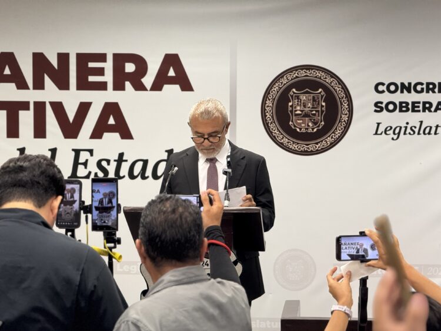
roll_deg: +0.1
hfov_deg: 16.4
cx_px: 220
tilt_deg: -3.7
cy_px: 166
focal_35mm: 120
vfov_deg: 12.4
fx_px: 1529
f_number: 2.8
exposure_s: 1/60
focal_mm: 15.66
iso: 250
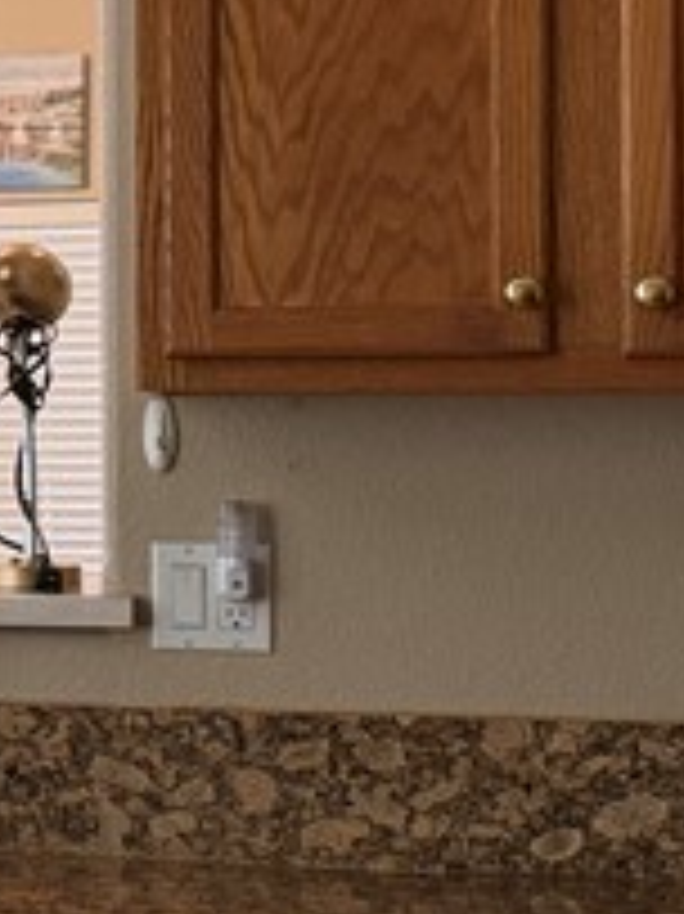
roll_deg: +0.0
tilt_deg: +0.3
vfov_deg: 16.3
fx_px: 3191
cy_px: 396
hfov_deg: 10.1
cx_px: -1152
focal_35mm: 121
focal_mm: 6.76
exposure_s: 1/120
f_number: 1.78
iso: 400
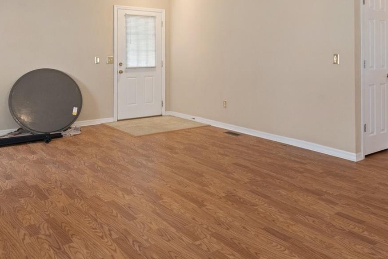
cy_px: 55
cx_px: 231
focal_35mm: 33
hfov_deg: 56.9
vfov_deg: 38.6
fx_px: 355
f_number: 8
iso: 640
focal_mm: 12
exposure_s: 1/1.25
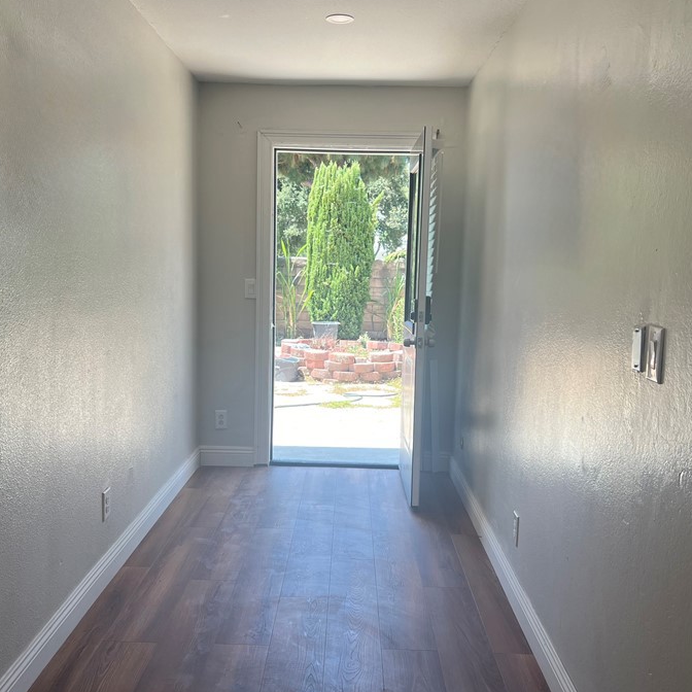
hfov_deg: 47.2
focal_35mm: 35
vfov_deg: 47.2
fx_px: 792
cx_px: 339
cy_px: 355
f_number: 1.5
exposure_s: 1/304
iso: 50
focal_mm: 5.7
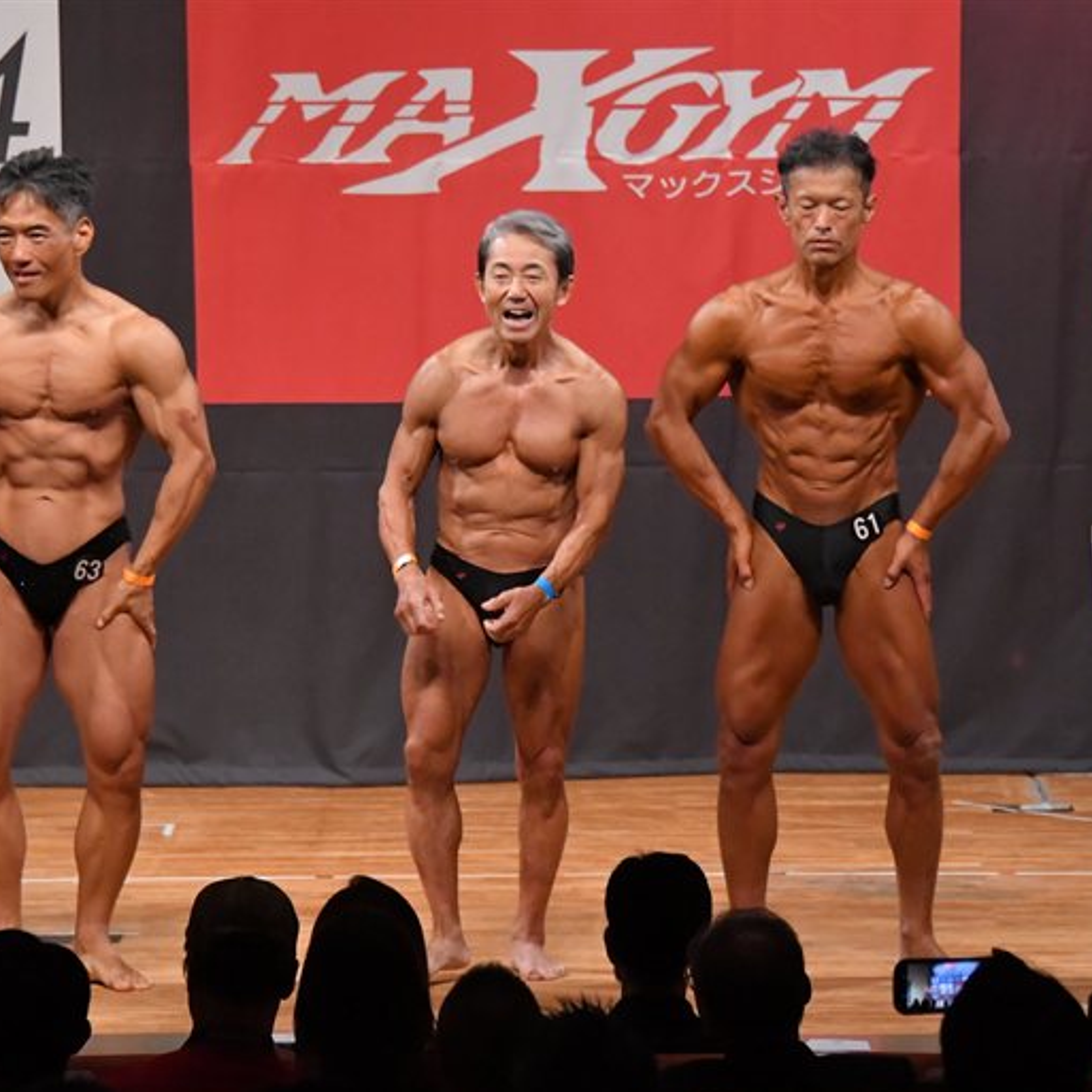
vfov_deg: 6.1
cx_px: 572
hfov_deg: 6.1
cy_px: 547
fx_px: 10315
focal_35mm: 289
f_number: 5.6
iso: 7200
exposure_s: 1/400
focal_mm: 150
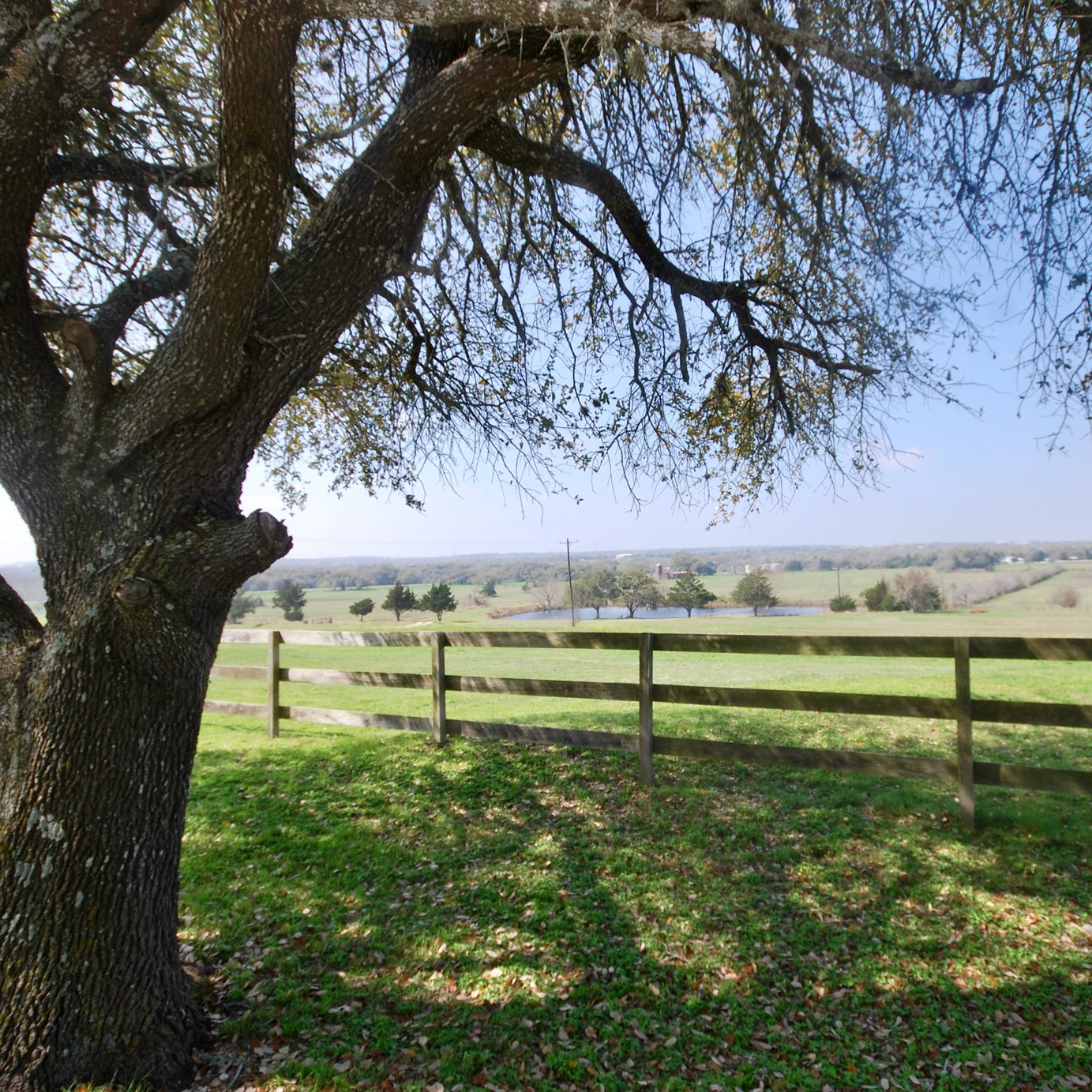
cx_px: 609
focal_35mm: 20
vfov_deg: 74.8
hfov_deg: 74.6
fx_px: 714
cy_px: 526
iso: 100
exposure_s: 1/200
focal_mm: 10
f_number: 7.1
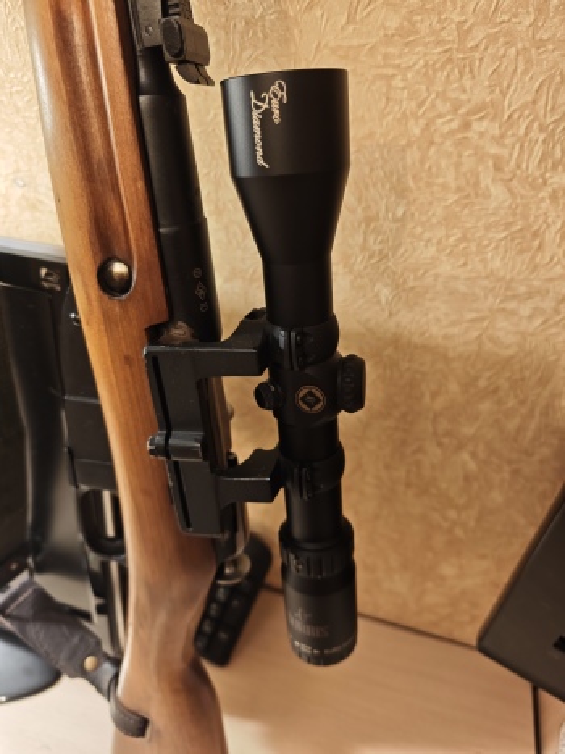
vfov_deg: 73.9
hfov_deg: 58.9
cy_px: 377
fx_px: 501
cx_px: 282
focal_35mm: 23
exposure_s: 1/50
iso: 250
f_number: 1.62
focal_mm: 6.55
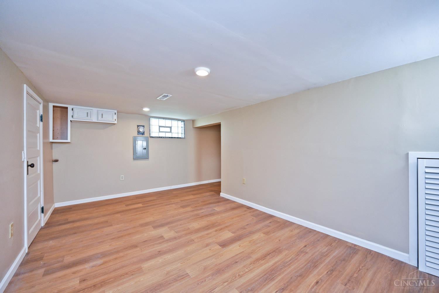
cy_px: 146
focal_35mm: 14
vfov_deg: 81.2
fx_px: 171
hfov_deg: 104.3
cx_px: 220
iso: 360
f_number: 4
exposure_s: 1/60
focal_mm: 14
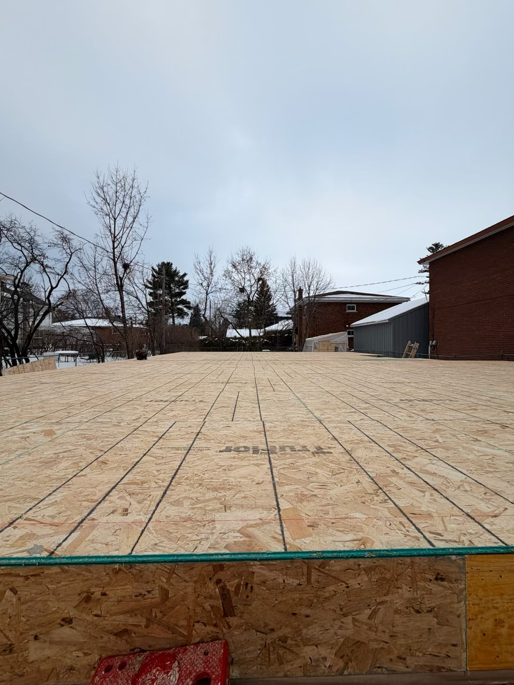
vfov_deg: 102.1
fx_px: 277
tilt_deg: +1.1
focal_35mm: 14
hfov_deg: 85.7
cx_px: 257
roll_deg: -0.3
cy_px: 342
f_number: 2.2
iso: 40
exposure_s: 1/709
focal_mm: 2.22
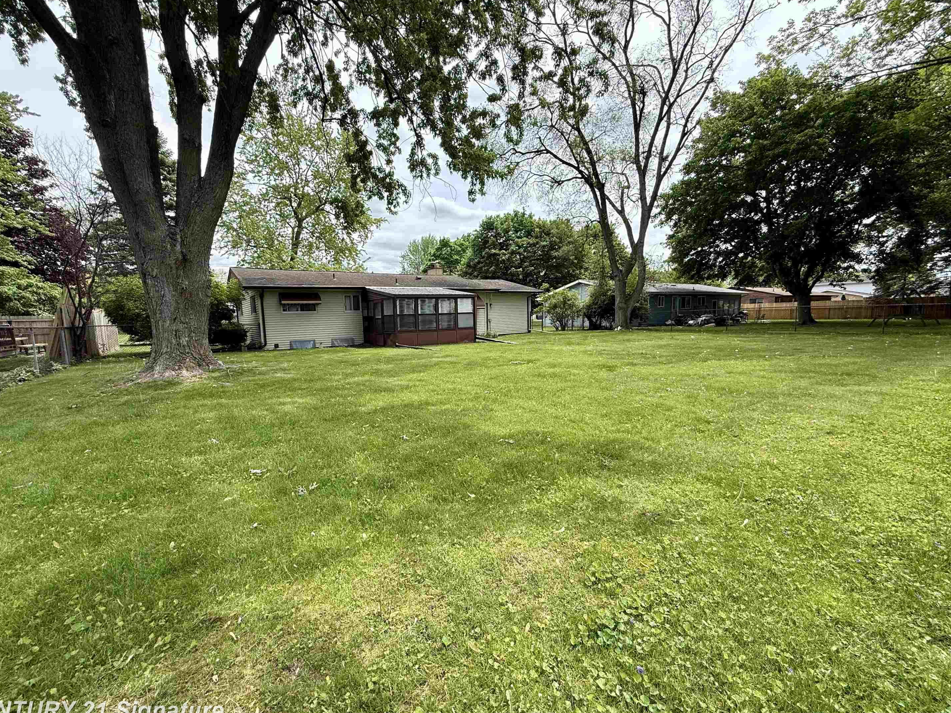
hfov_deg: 98.0
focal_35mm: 15
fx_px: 412
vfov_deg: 81.7
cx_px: 442
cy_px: 367
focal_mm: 2.22
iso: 64
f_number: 2.2
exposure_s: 1/751
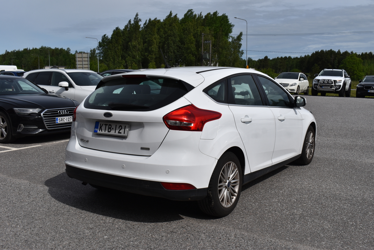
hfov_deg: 53.1
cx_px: 187
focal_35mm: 36
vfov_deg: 36.9
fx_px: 374
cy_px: 125
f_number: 9.5
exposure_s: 1/1500
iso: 200
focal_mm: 24
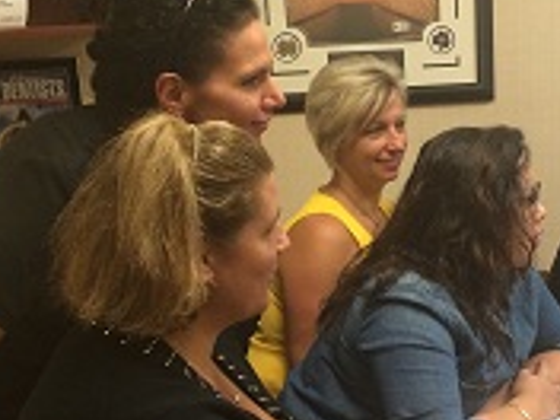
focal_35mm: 66
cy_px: 226
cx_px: 445
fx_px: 1068
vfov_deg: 22.2
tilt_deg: -13.3
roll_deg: +2.4
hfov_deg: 28.8
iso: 160
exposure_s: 1/30
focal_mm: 4.15
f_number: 2.2
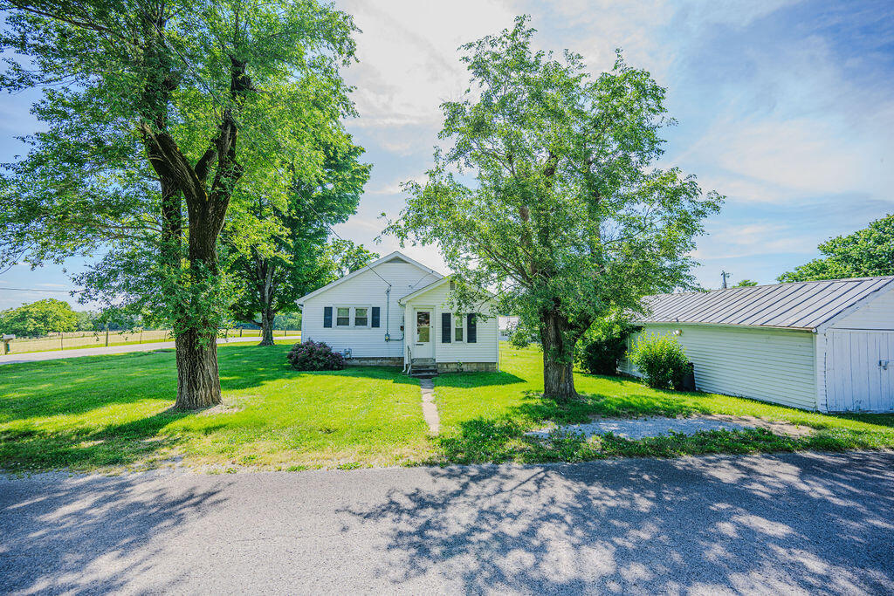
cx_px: 447
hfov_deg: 104.2
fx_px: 348
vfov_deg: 81.2
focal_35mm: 14
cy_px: 298
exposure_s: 1/200
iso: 50
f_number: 4
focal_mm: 14
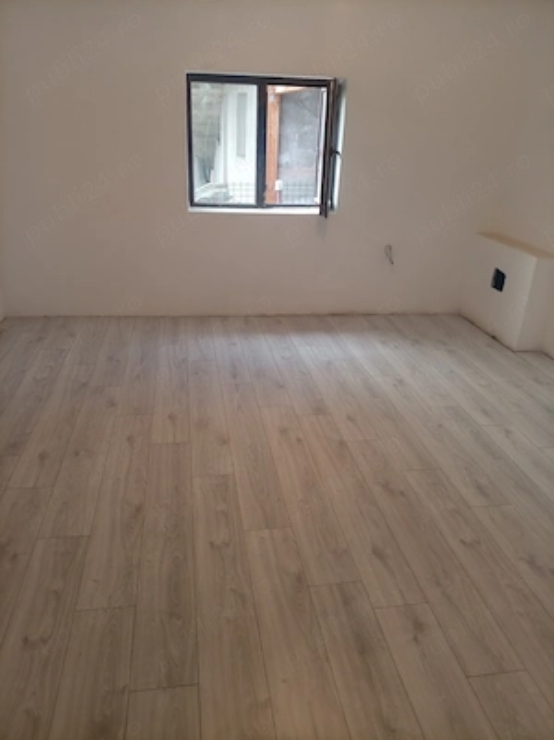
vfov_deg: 69.4
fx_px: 534
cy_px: 370
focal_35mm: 25
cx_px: 277
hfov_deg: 54.8
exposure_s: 1/100
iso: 179
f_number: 1.8
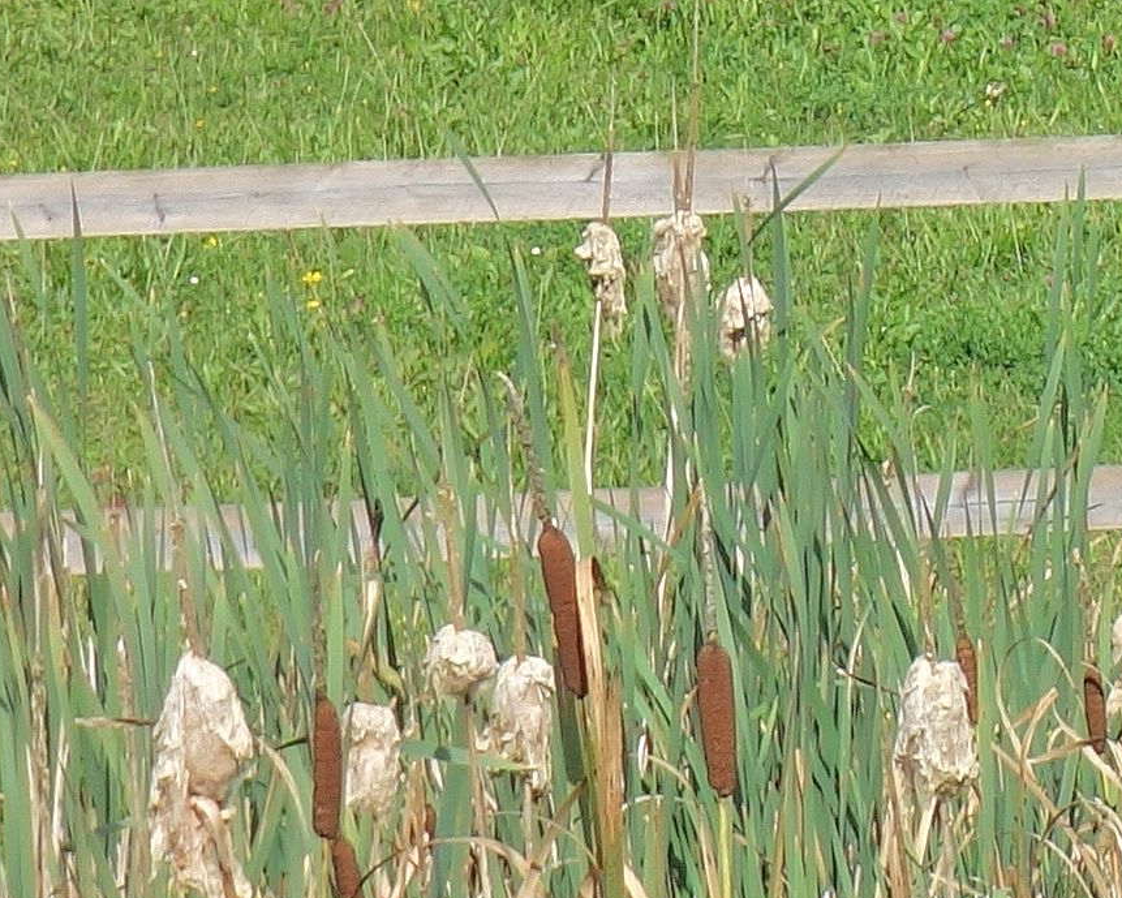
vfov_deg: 3.1
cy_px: -1451
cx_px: 3199
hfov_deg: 3.8
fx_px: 16439
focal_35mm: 495
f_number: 5.6
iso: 125
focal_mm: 30.81
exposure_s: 1/500
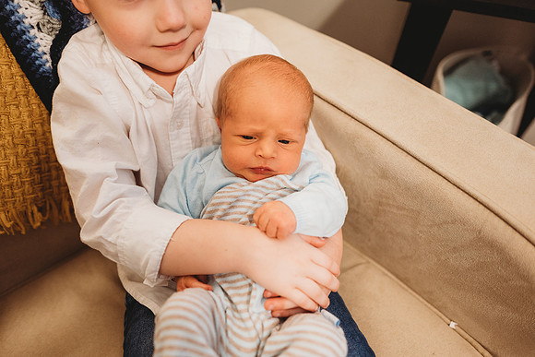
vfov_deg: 53.2
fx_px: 357
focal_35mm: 24
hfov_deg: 73.7
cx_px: 268
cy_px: 178
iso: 1250
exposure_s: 1/160
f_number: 2.2
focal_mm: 24
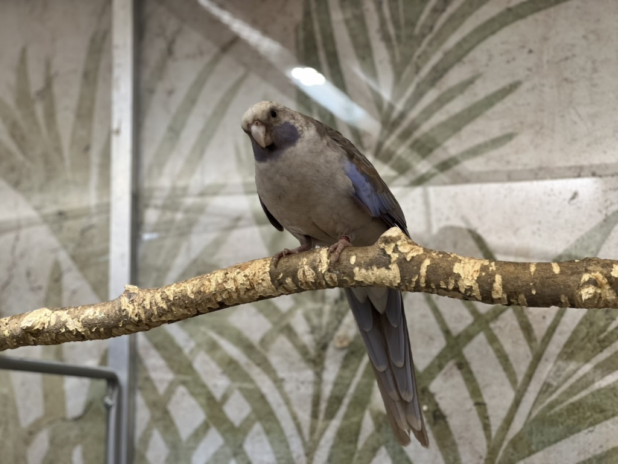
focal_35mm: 77
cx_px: 309
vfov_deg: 19.1
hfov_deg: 25.3
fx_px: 1375
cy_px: 232
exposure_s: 1/33
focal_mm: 9
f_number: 2.8
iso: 160
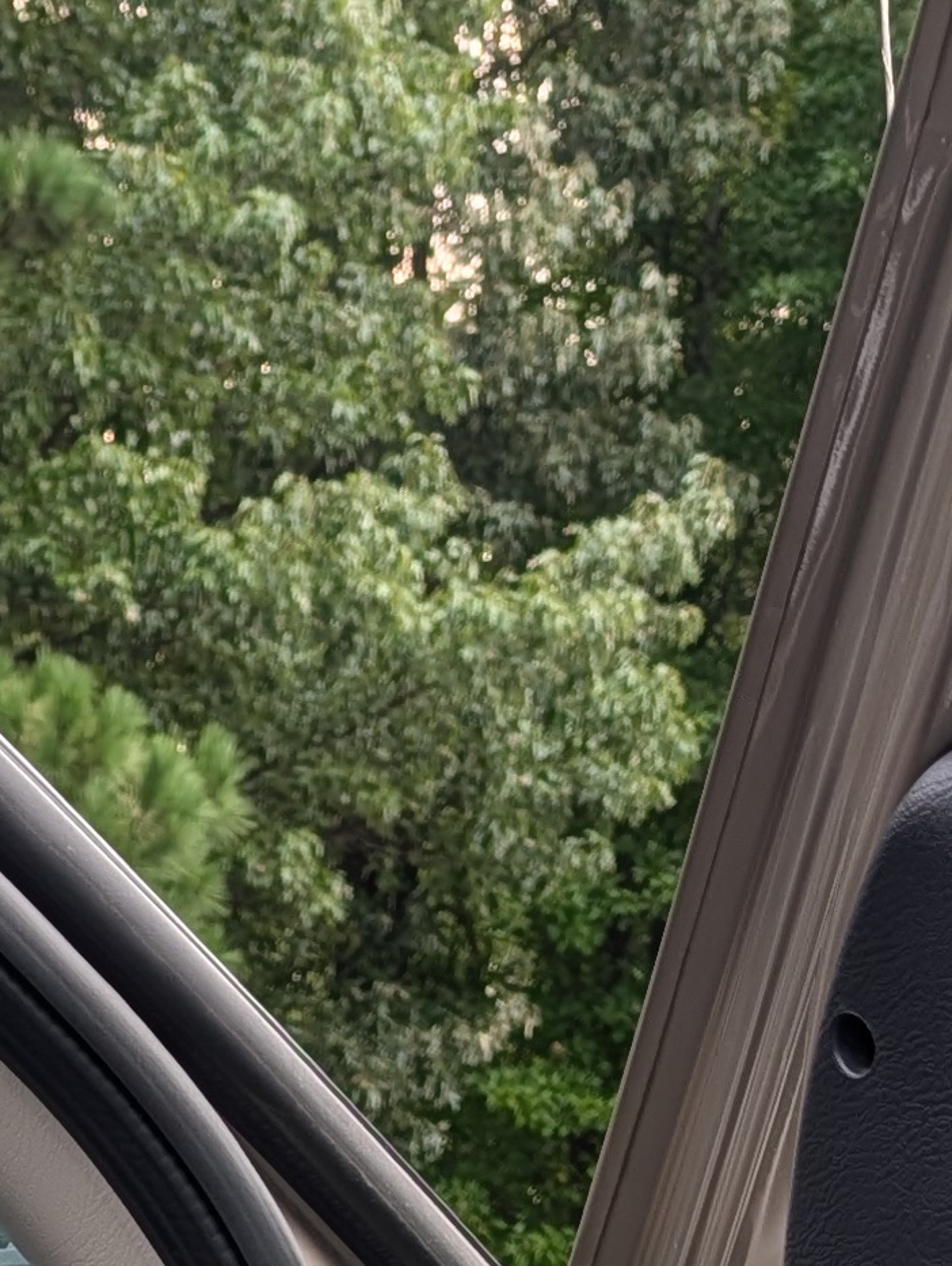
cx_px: -328
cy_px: 2303
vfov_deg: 15.8
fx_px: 3842
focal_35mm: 105
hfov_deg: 13.5
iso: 16
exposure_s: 1/179
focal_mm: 6.9
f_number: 1.68
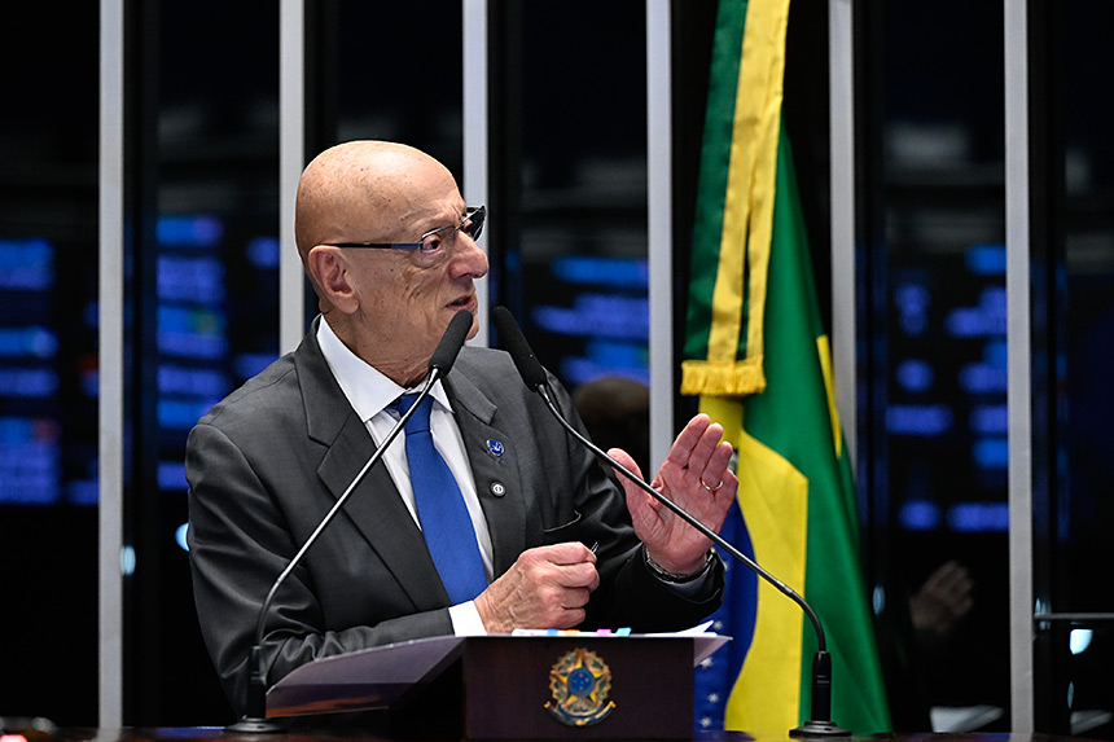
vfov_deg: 8.3
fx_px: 5105
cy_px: 371
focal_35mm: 165
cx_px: 557
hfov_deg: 12.5
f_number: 4
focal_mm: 165
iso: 6400
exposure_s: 1/200
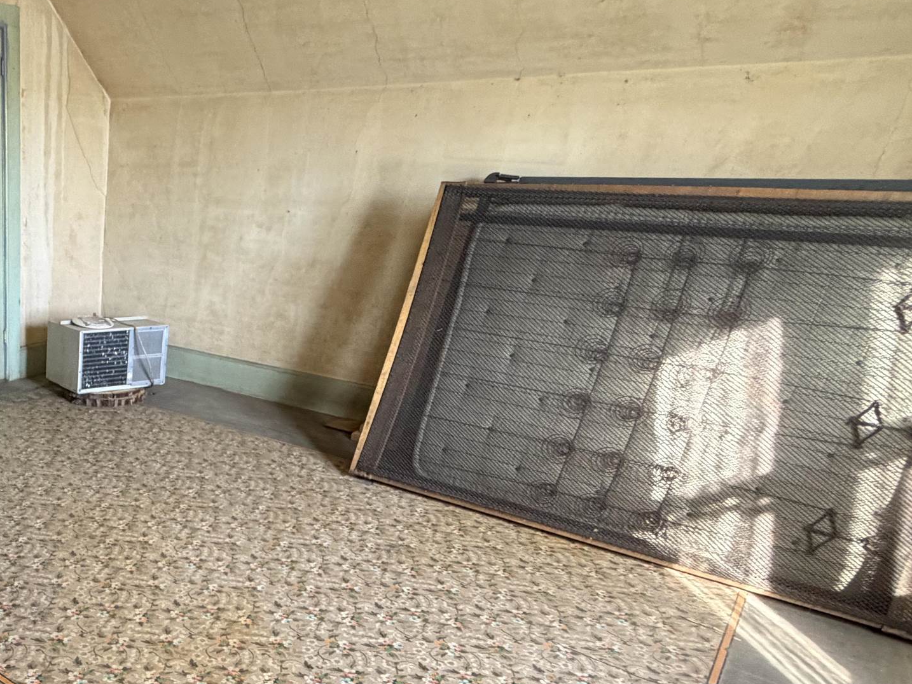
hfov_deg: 51.4
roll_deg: +0.0
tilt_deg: -19.9
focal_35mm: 30
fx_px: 790
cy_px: 459
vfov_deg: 46.0
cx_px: 58
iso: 320
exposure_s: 1/63
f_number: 2.2
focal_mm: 2.22
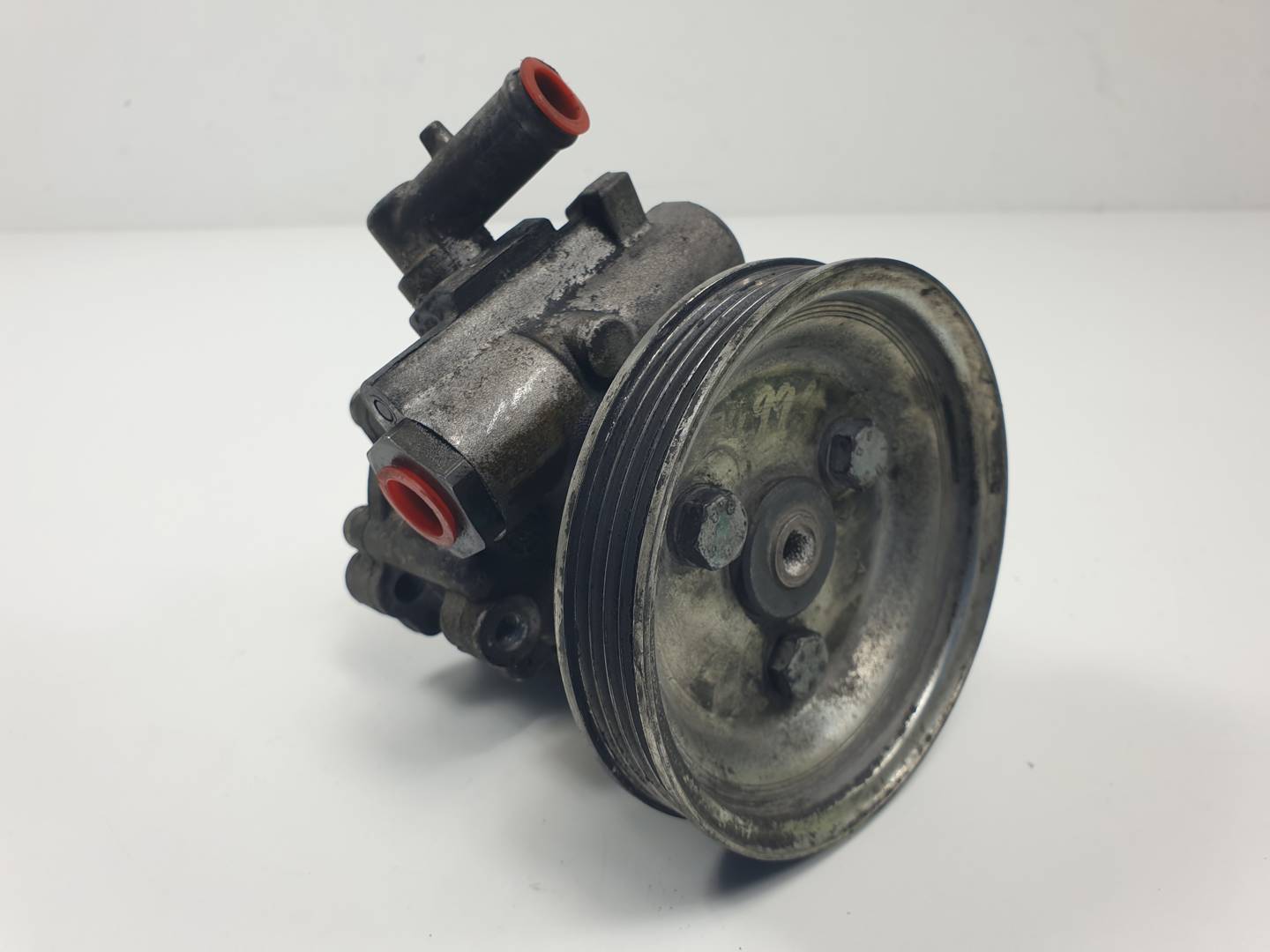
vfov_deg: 53.1
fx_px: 954
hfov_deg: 67.3
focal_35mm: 26
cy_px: 476
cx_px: 635
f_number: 2.4
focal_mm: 4.3
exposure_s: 1/215
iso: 50
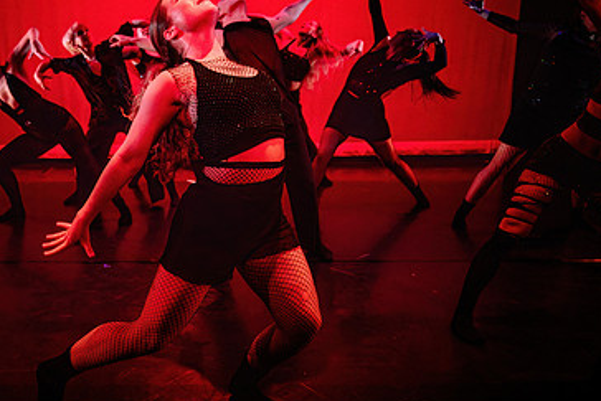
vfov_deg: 34.2
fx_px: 651
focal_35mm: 39
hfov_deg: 47.9
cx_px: 162
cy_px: 214
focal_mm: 24
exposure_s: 1/300
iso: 3200
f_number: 2.8
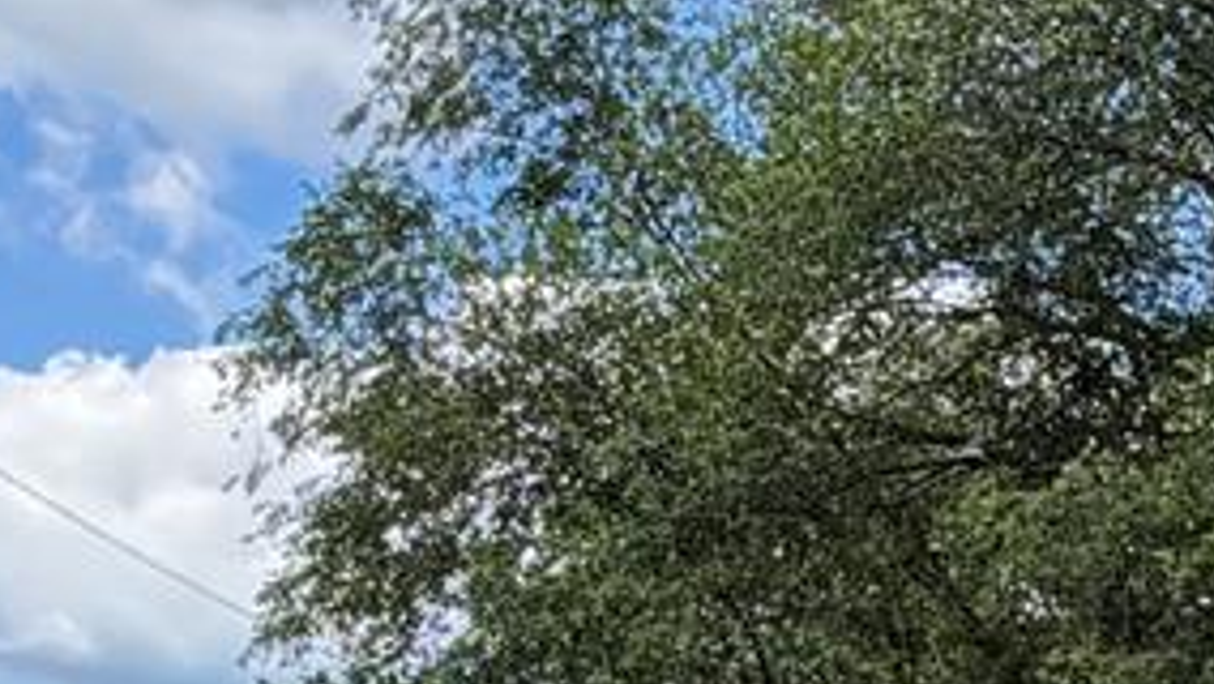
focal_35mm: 110
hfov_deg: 19.4
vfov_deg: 10.5
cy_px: 1116
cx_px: 697
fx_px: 3542
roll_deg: +0.2
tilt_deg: +0.2
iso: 40
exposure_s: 1/545
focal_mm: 2.22
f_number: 2.2
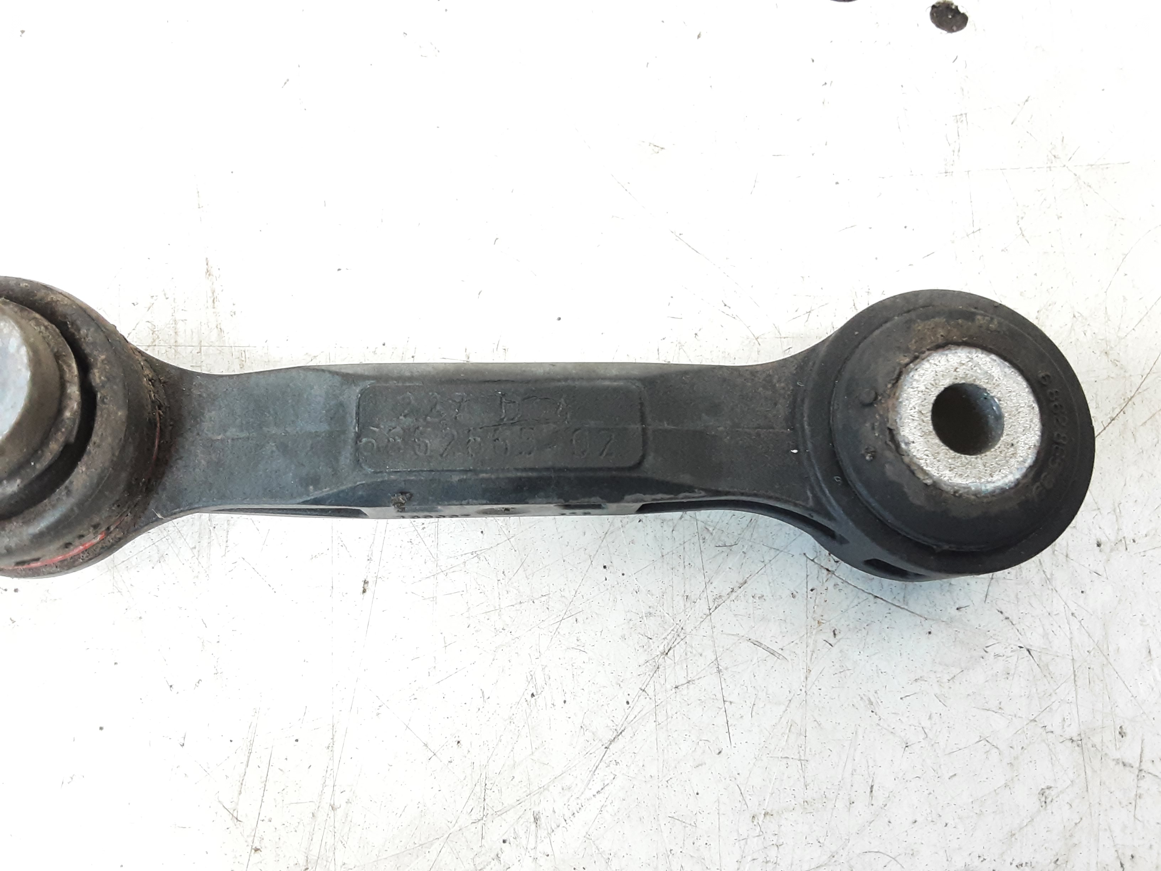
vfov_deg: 51.4
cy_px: 436
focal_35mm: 27
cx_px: 580
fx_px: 906
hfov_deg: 65.3
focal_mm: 2.91
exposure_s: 1/25
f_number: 1.9
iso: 160
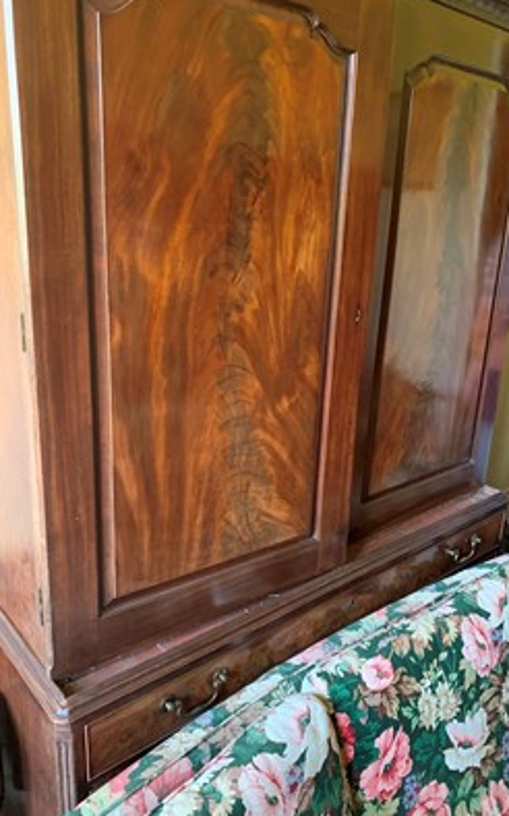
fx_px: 622
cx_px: 279
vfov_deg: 66.5
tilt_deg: -16.9
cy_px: 408
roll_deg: -3.7
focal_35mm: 28
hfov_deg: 44.5
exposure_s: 1/40
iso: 400
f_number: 1.8
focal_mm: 4.25
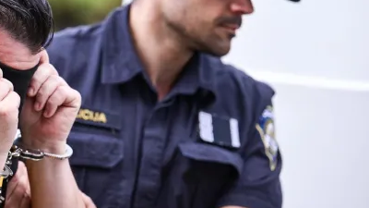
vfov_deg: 4.4
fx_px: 2720
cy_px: 112
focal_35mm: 278
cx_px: 45
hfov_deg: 7.7
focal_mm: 140
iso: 500
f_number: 2.8
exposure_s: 1/1600
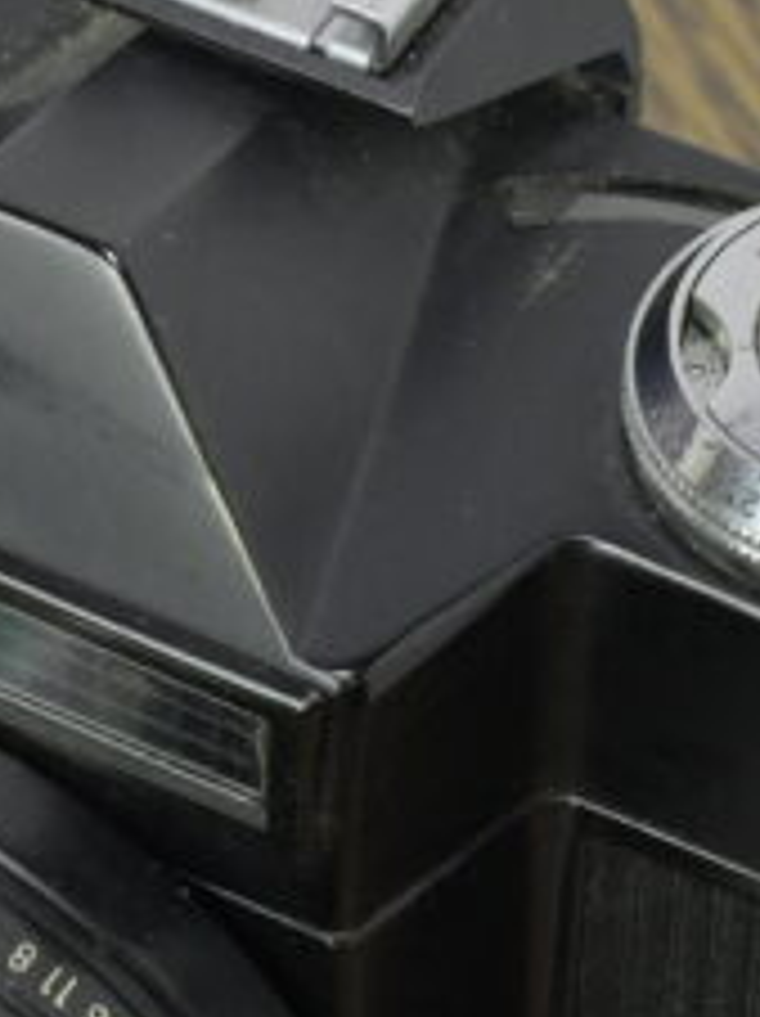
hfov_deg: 6.1
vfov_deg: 8.3
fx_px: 7039
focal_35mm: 240
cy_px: 695
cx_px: -171
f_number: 13
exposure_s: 1/100
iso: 1600
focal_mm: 55
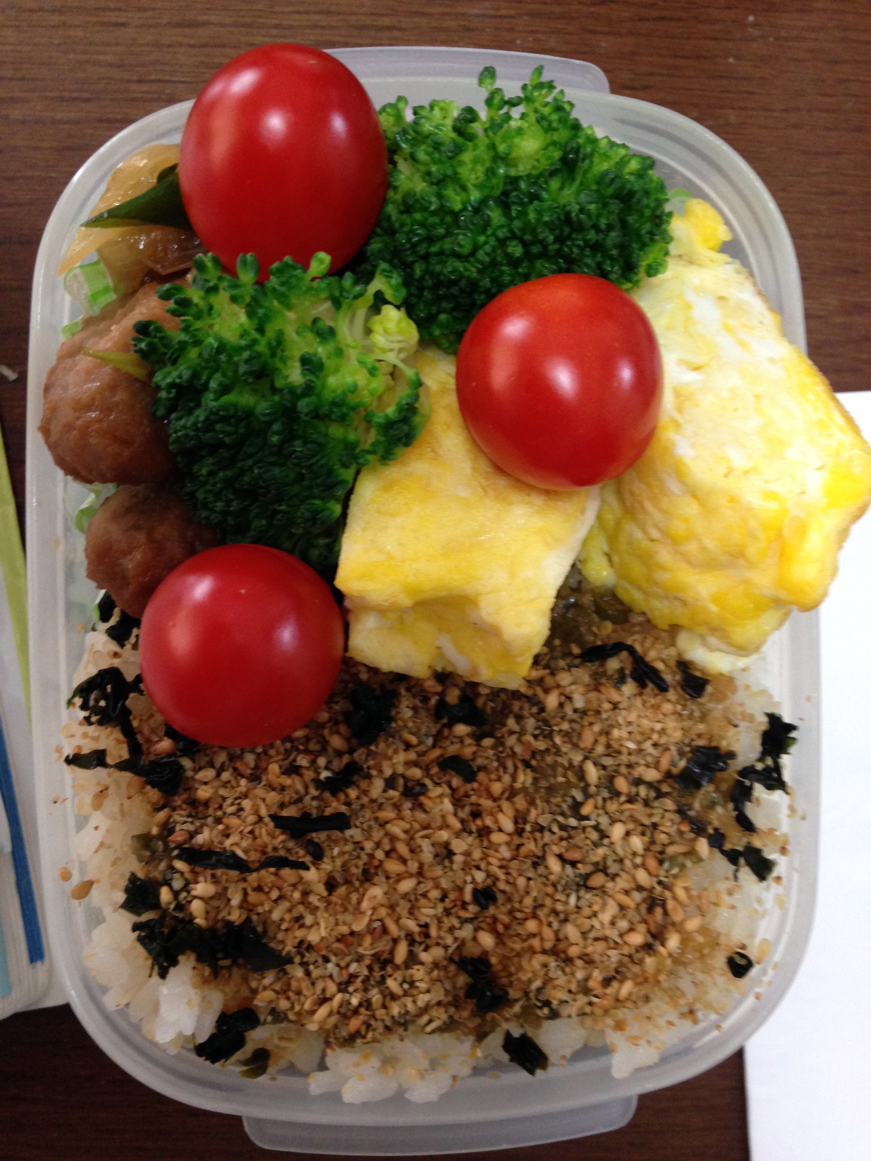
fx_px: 1107
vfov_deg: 55.4
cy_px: 580
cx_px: 436
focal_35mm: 33
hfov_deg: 42.9
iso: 200
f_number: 2.4
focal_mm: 4.12
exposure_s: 1/20
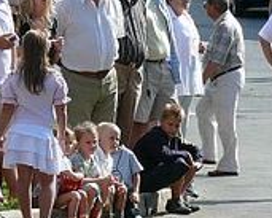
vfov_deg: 3.4
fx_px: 3633
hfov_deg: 4.3
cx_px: 16
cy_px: 8
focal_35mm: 451
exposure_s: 1/250
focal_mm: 23.5
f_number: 5.6
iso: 100
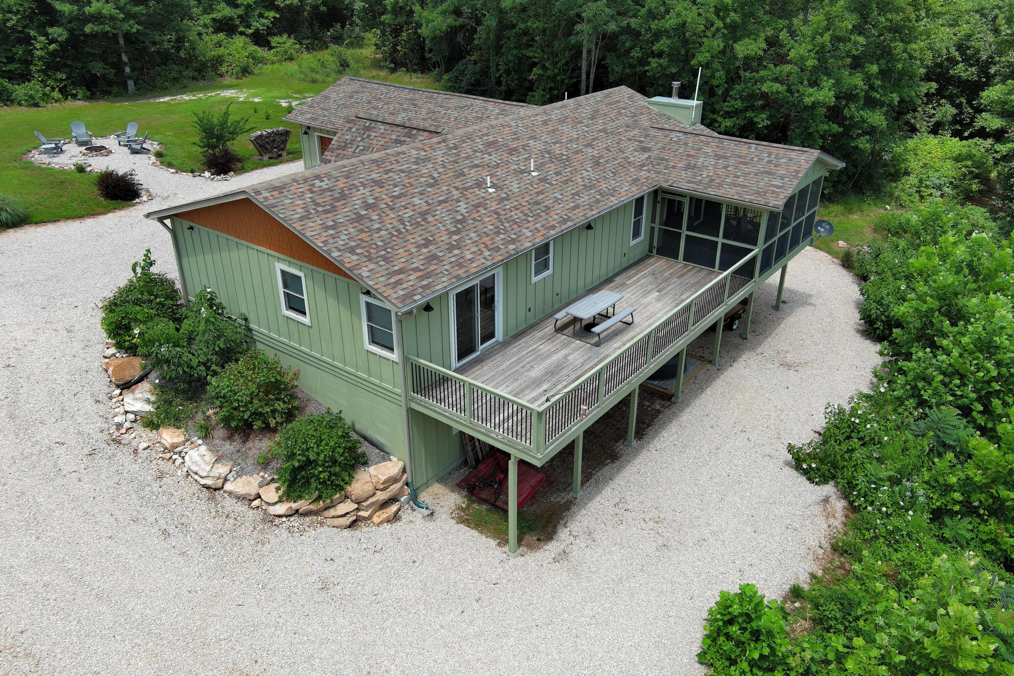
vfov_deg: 45.0
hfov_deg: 63.7
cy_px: 338
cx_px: 507
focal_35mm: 29
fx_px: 817
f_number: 2.8
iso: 100
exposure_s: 1/883
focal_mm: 10.57
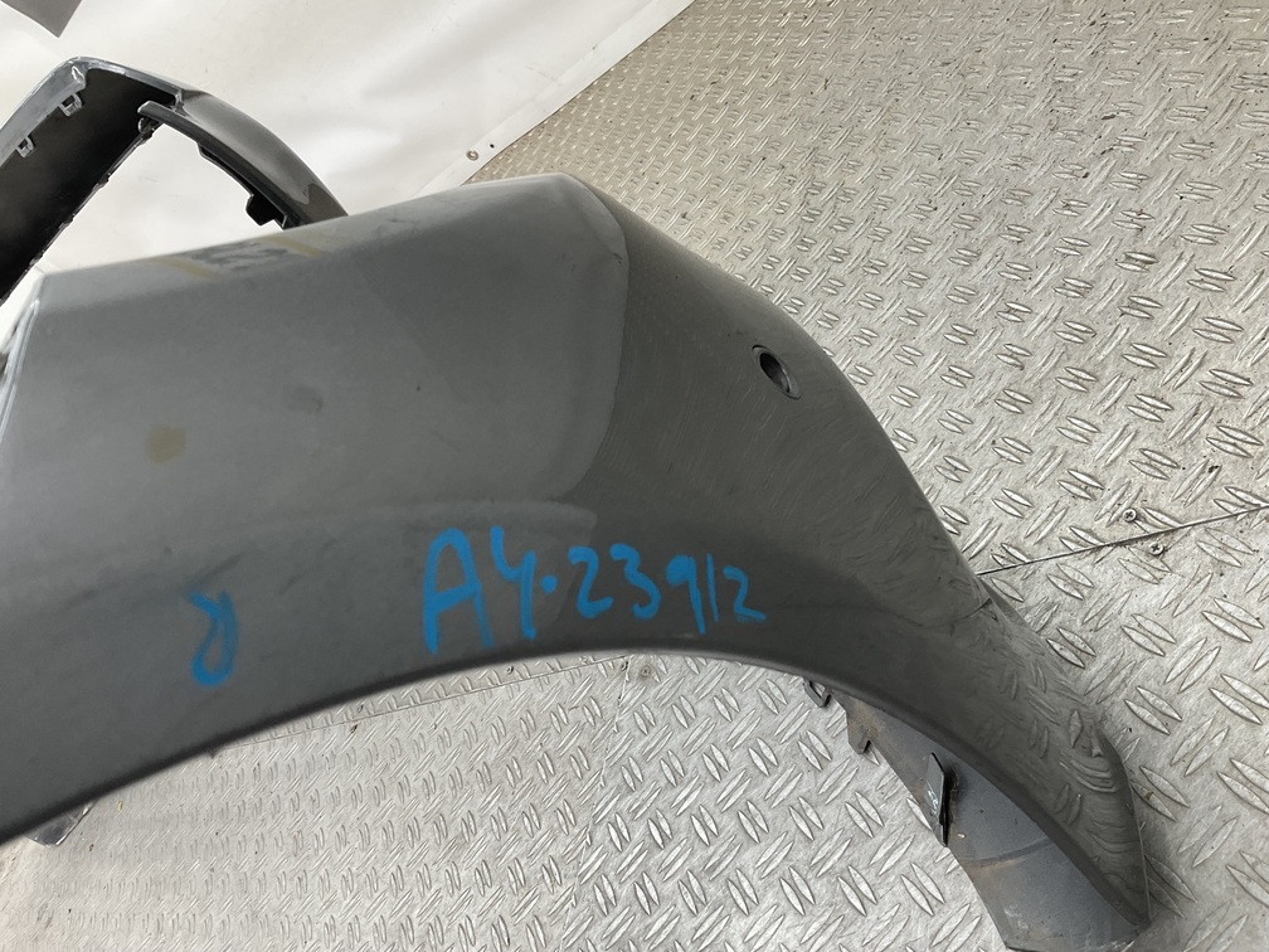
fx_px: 1063
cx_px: 634
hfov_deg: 61.7
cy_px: 476
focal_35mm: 29
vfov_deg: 48.2
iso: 32
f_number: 1.8
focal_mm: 3
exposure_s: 1/120
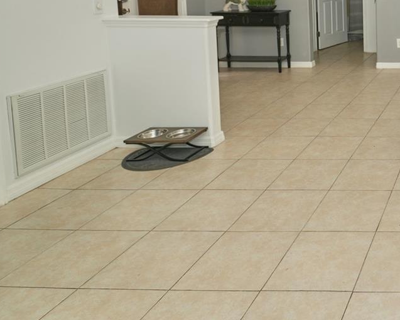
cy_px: 3
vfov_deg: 39.5
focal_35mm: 33
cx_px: 483
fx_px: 391
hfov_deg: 39.0
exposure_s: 1/200
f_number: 4
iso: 400
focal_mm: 14
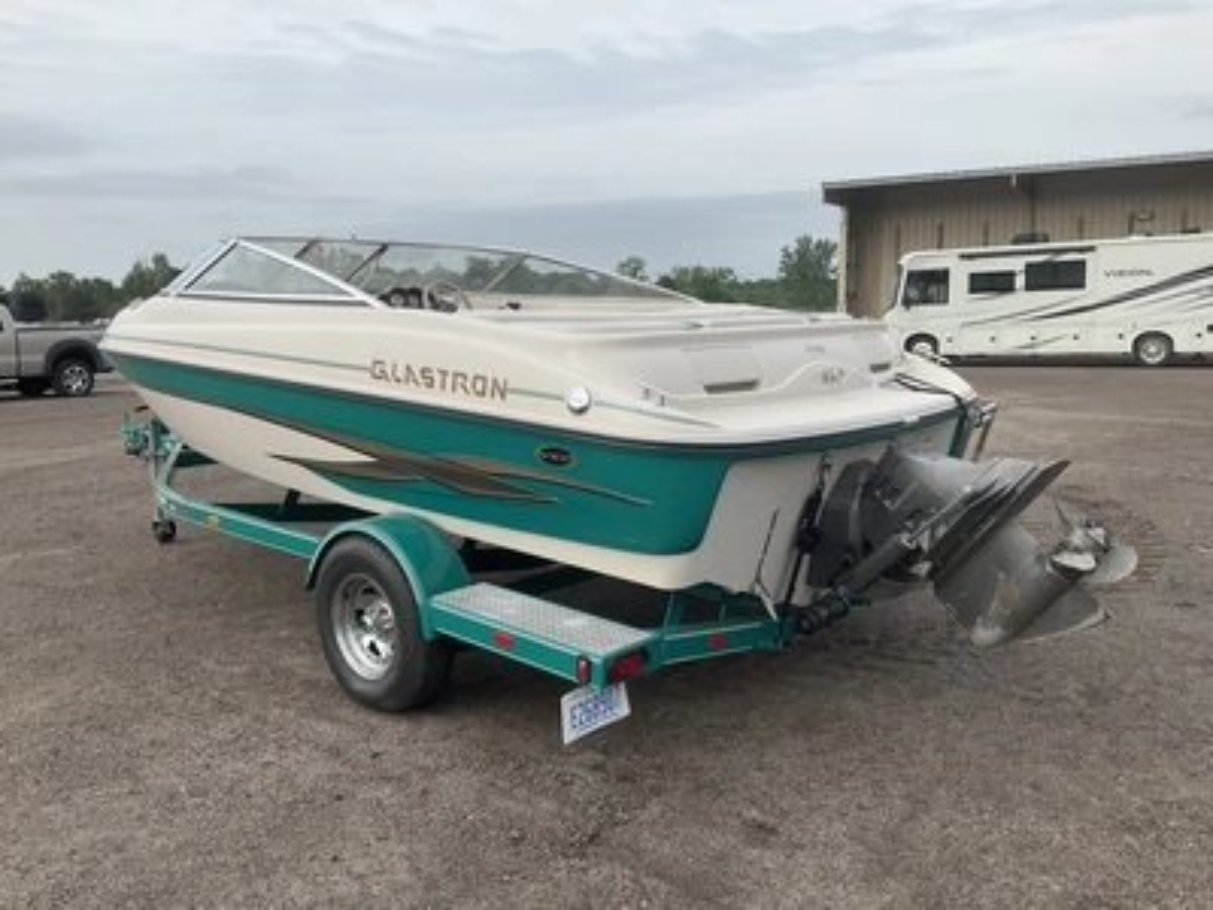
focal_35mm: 29
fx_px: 1016
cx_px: 606
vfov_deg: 48.2
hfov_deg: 61.7
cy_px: 455
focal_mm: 3
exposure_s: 1/1342
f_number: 1.8
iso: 25
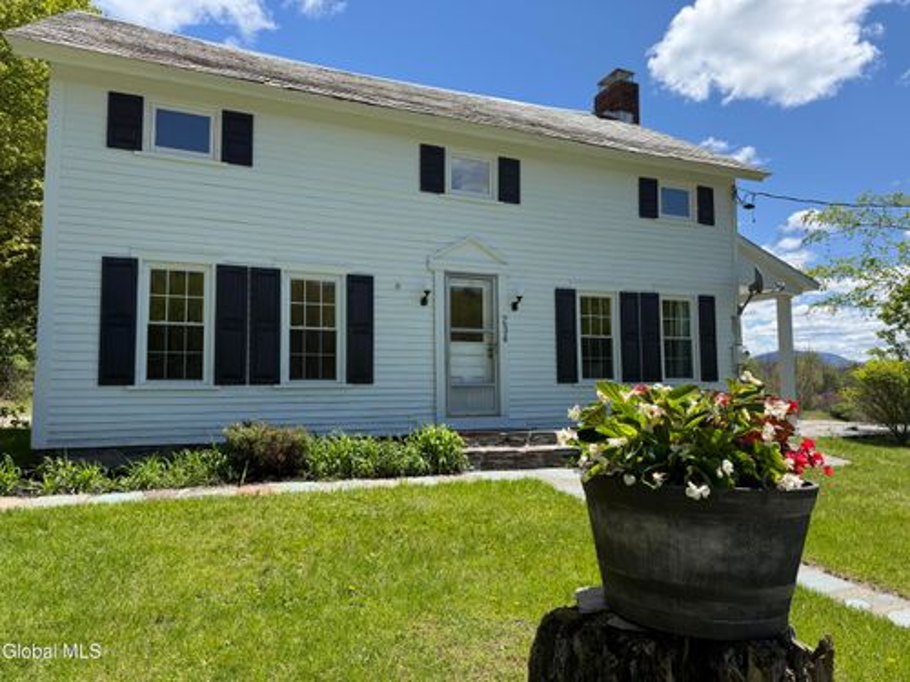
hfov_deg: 71.6
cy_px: 341
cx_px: 455
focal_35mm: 24
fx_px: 631
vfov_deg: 56.8
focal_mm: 6.76
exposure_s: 1/3759
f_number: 1.78
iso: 80
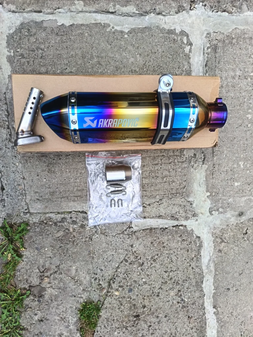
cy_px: 168
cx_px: 126
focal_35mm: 24
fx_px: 234
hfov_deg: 56.8
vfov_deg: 71.6
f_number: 1.75
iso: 113
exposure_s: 1/129
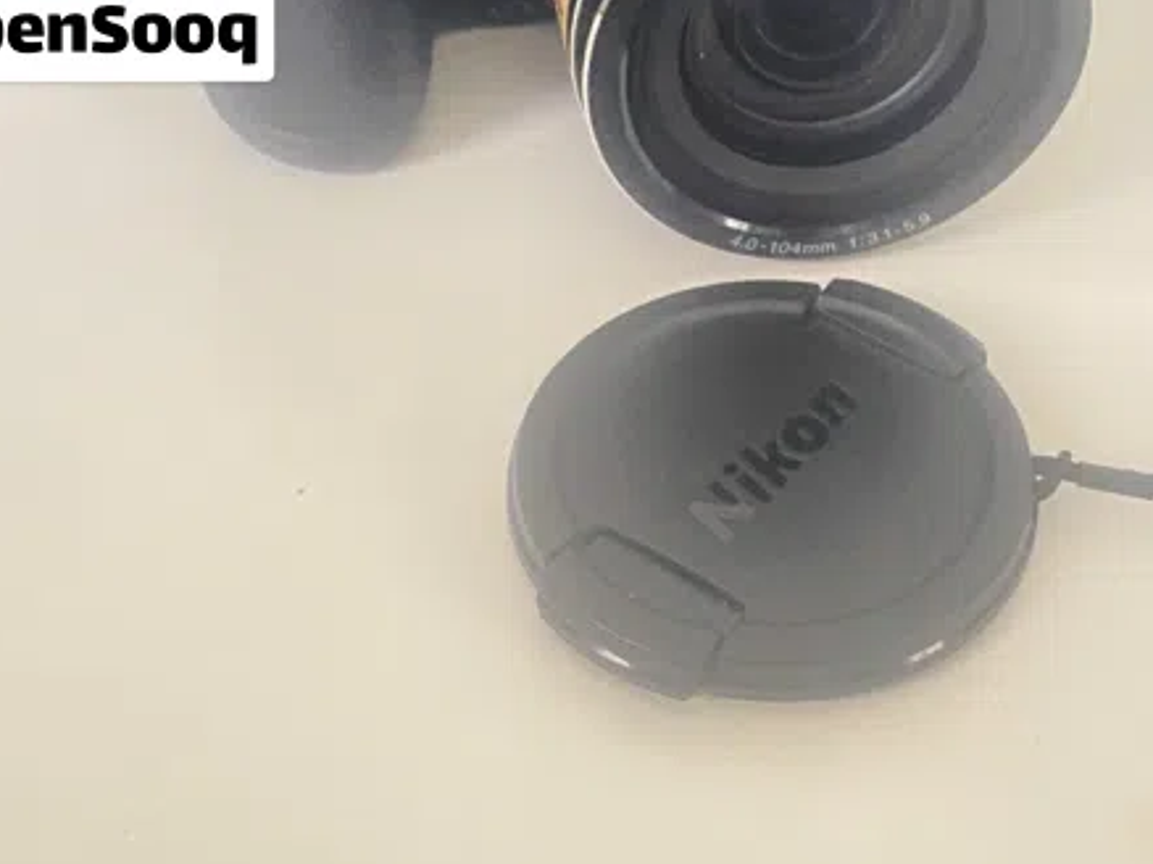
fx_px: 1265
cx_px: 671
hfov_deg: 48.8
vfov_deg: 37.7
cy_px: 461
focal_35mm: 38
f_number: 1.8
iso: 500
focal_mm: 4.25
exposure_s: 1/48
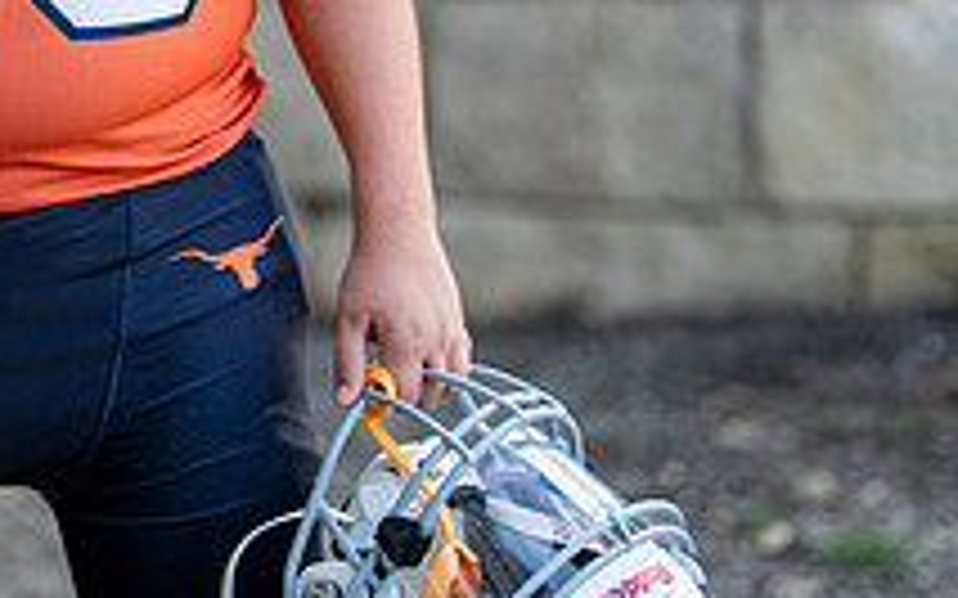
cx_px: 16
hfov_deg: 13.0
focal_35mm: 159
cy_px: -334
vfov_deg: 8.1
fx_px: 4150
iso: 200
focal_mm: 50
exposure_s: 1/1600
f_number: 1.2
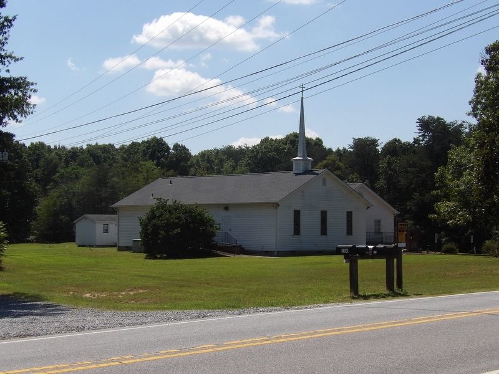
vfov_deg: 23.7
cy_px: 187
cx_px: 250
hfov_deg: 31.2
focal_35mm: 62
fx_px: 894
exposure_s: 1/684
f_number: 4.9
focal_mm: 11.1
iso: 100
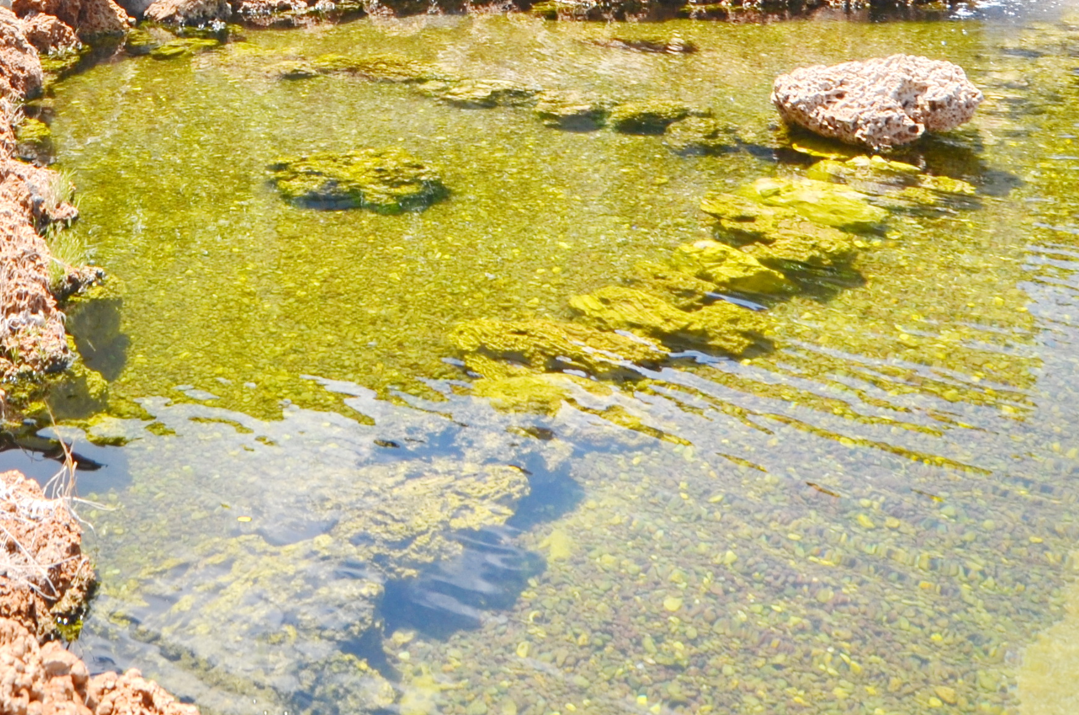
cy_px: -285
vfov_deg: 24.2
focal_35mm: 46
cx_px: 248
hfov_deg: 41.0
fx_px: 1388
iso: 100
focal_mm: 11
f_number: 8
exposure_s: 1/250
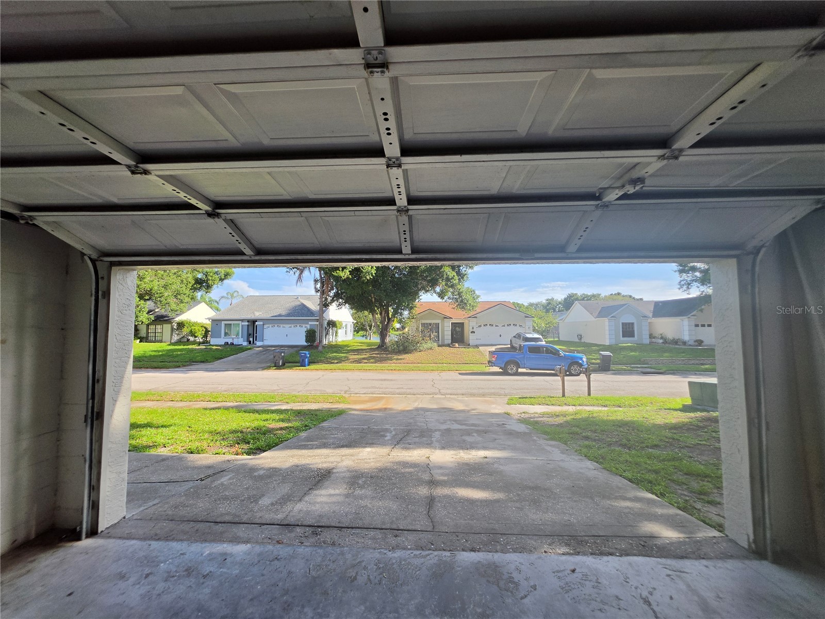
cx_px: 412
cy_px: 310
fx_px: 310
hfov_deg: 106.2
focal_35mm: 13
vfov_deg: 89.9
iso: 64
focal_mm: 2.2
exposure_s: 1/2000
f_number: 1.9
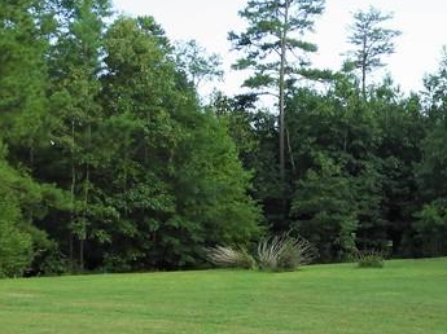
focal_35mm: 104
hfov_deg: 18.5
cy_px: 262
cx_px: 424
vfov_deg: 14.1
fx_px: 1342
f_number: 3.8
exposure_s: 1/200
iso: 100
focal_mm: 6.3
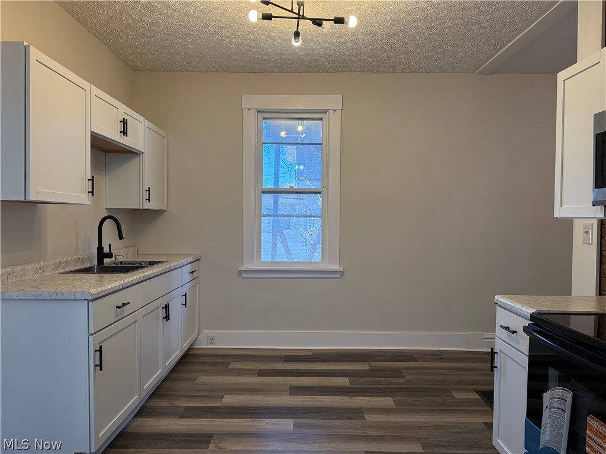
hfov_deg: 71.6
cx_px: 303
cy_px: 227
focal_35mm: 24
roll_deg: -0.2
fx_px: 420
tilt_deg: -0.9
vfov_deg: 56.8
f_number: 1.78
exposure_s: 1/174
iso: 200
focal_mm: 6.76
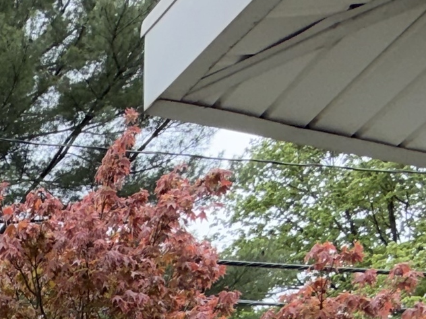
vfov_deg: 15.1
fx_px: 837
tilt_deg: -5.6
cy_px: 719
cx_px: -266
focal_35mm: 68
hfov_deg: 22.0
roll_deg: +0.4
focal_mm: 2.22
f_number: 2.2
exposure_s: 1/186
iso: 16
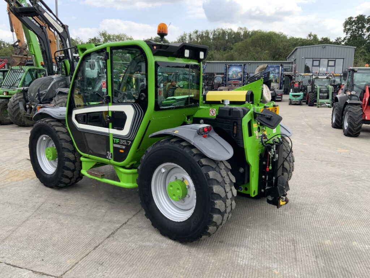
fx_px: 310
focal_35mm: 29
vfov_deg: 48.2
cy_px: 139
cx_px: 185
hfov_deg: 61.7
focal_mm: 3
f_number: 1.8
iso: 16
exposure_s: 1/365
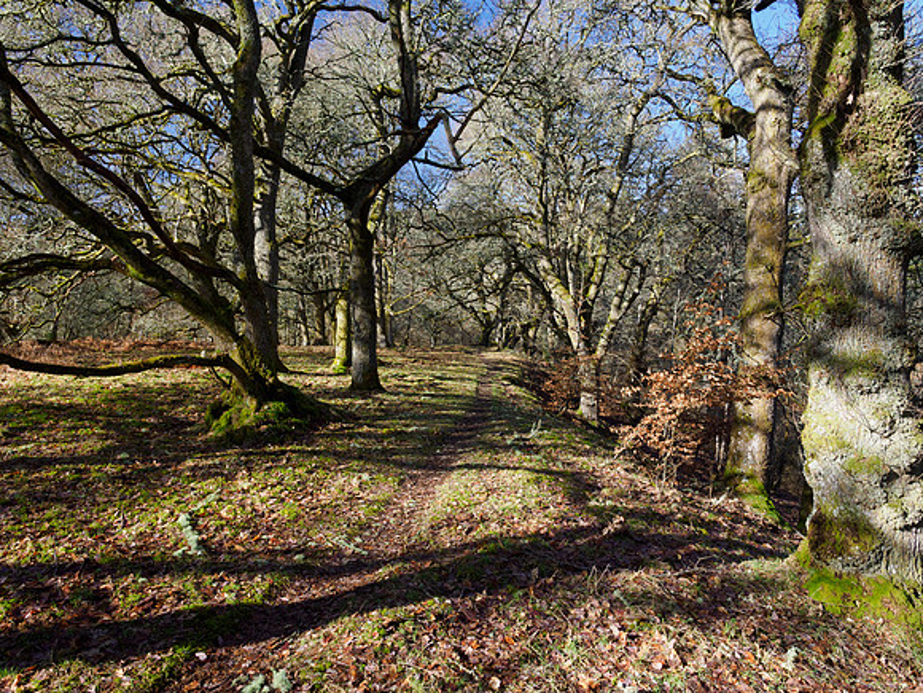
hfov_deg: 71.6
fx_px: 640
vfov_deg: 56.8
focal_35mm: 24
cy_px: 346
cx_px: 462
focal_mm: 12
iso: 400
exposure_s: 1/125
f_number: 5.6
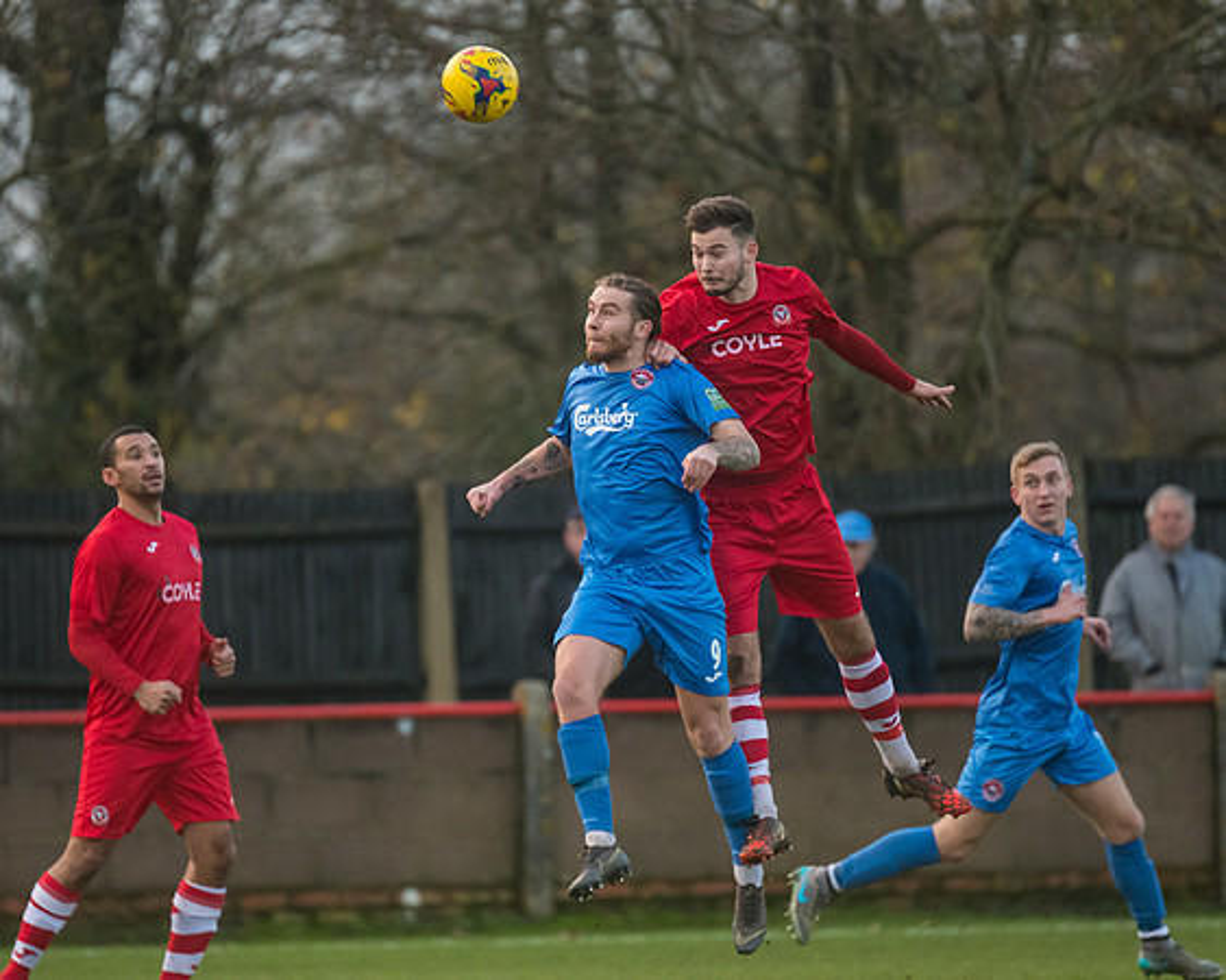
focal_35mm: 510
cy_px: 488
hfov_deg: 3.8
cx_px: 529
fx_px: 18490
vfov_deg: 3.0
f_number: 2.8
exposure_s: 1/2000
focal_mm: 300
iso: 2000
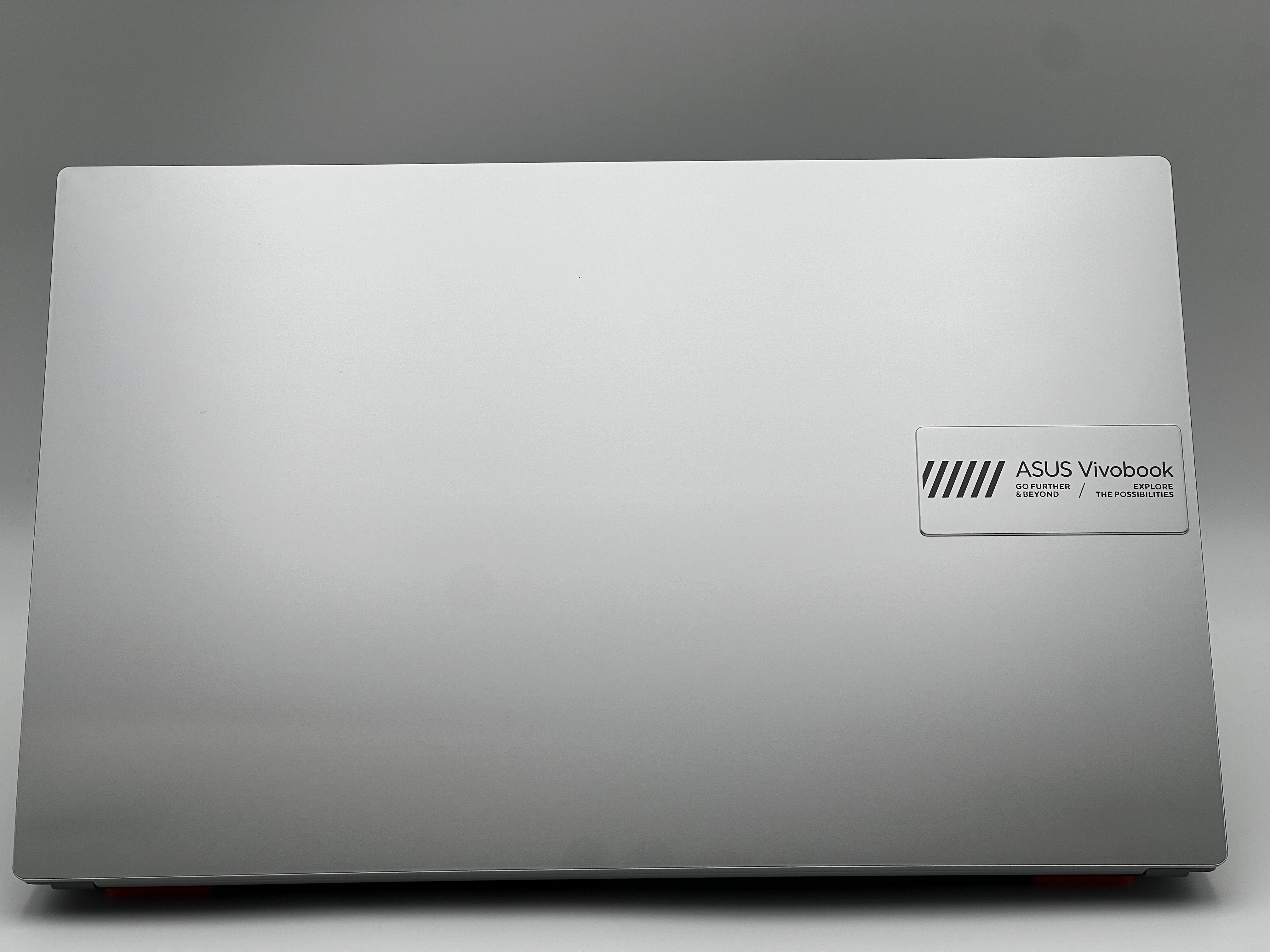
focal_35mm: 77
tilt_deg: -14.6
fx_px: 2825
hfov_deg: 25.3
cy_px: 476
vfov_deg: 19.1
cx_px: 635
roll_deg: +0.4
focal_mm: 9
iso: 32
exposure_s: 1/149
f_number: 2.8
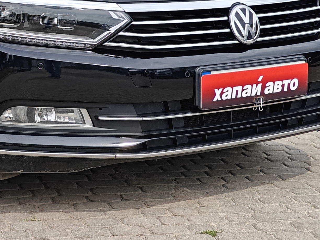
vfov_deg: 12.3
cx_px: -24
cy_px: 28
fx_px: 1109
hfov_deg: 16.0
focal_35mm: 120
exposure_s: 1/1459
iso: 50
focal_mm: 7.08
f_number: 2
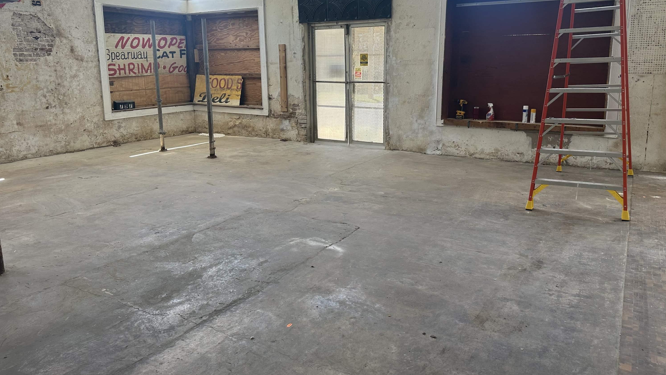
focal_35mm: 27
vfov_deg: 42.7
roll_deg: +0.2
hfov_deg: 69.8
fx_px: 477
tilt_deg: -9.7
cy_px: 155
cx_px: 343
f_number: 1.78
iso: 80
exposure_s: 1/171
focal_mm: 6.86
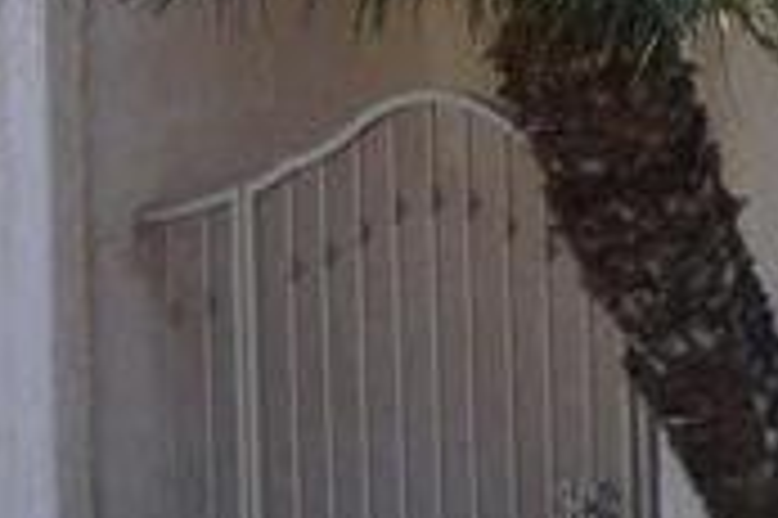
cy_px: -81
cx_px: 382
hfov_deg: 10.1
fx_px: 4403
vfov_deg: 6.7
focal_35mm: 204
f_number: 13
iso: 200
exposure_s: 1/125
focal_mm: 23
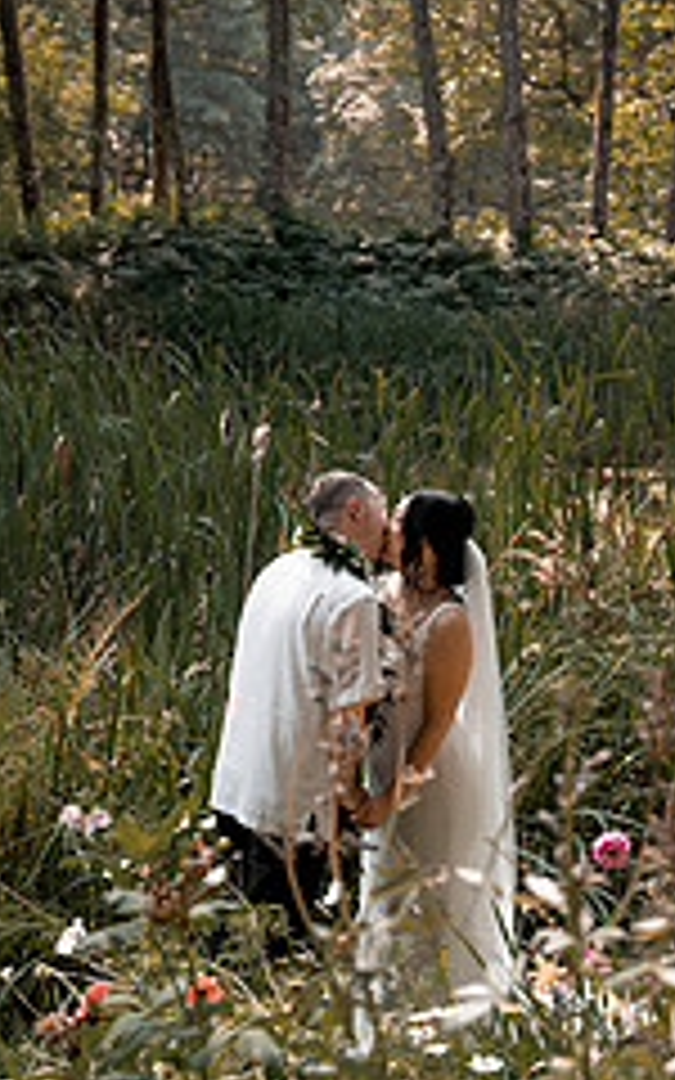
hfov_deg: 20.0
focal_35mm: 65
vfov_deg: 31.2
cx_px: 378
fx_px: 1913
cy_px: 342
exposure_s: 1/1250
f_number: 2.8
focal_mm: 34
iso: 160
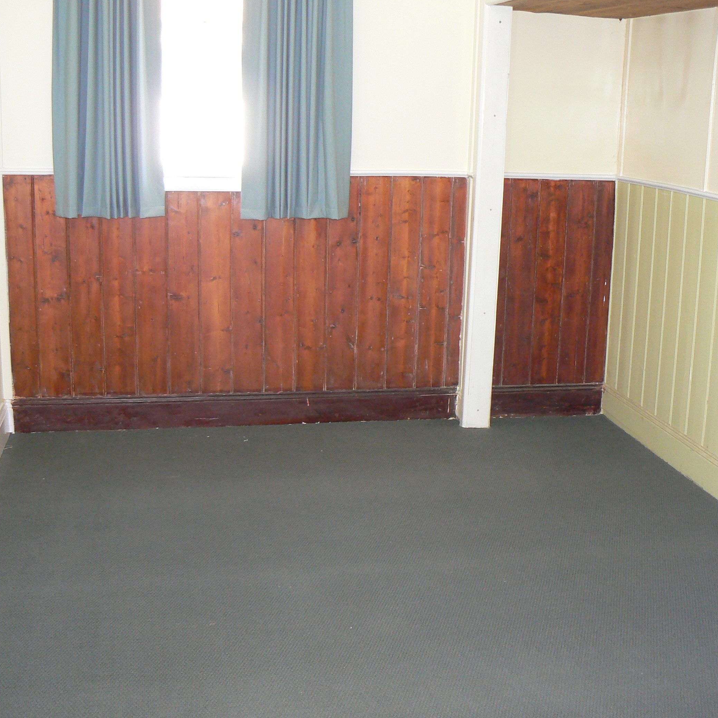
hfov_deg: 39.1
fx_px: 1009
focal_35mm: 43
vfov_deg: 39.2
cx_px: 398
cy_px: 360
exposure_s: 1/30
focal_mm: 6
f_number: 2.8
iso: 200
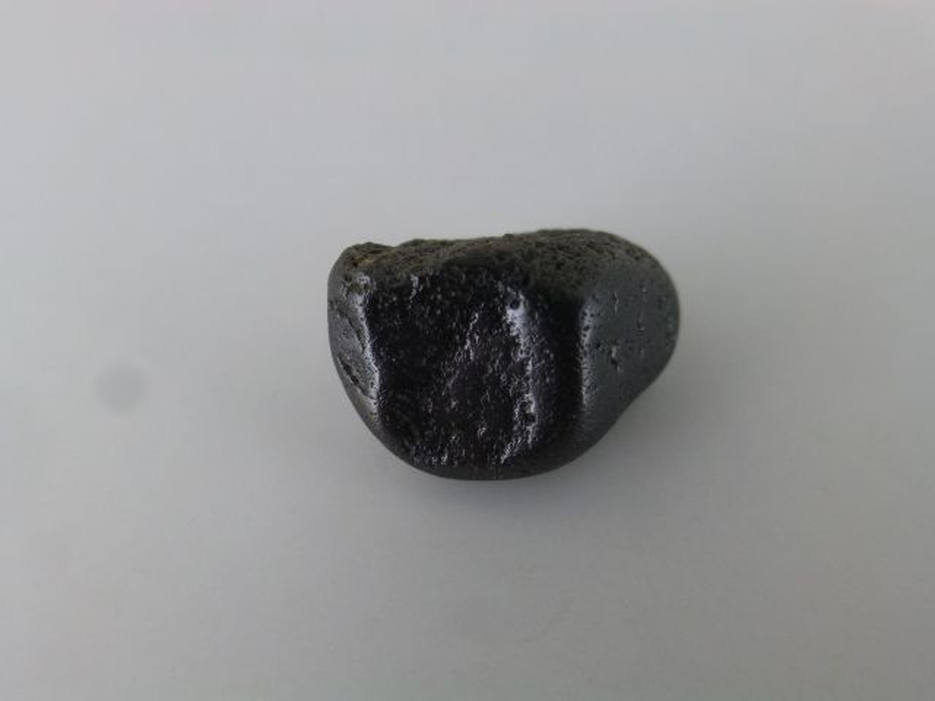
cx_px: 468
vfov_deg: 36.8
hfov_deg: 47.9
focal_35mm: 39
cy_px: 350
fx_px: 1053
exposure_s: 1/60
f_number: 3.9
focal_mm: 6.9
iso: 320
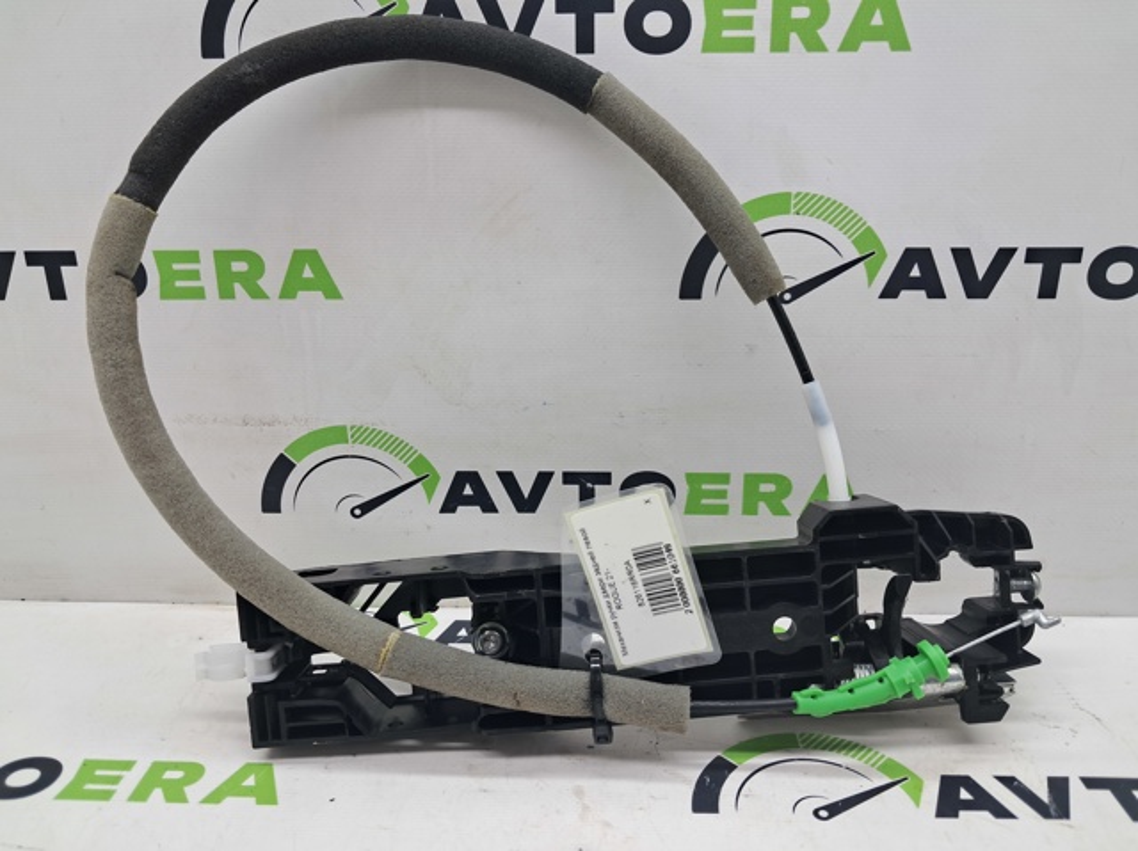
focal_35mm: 27
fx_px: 887
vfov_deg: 51.3
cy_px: 426
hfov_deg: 65.4
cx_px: 569
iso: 50
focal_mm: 4
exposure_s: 1/50
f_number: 1.8
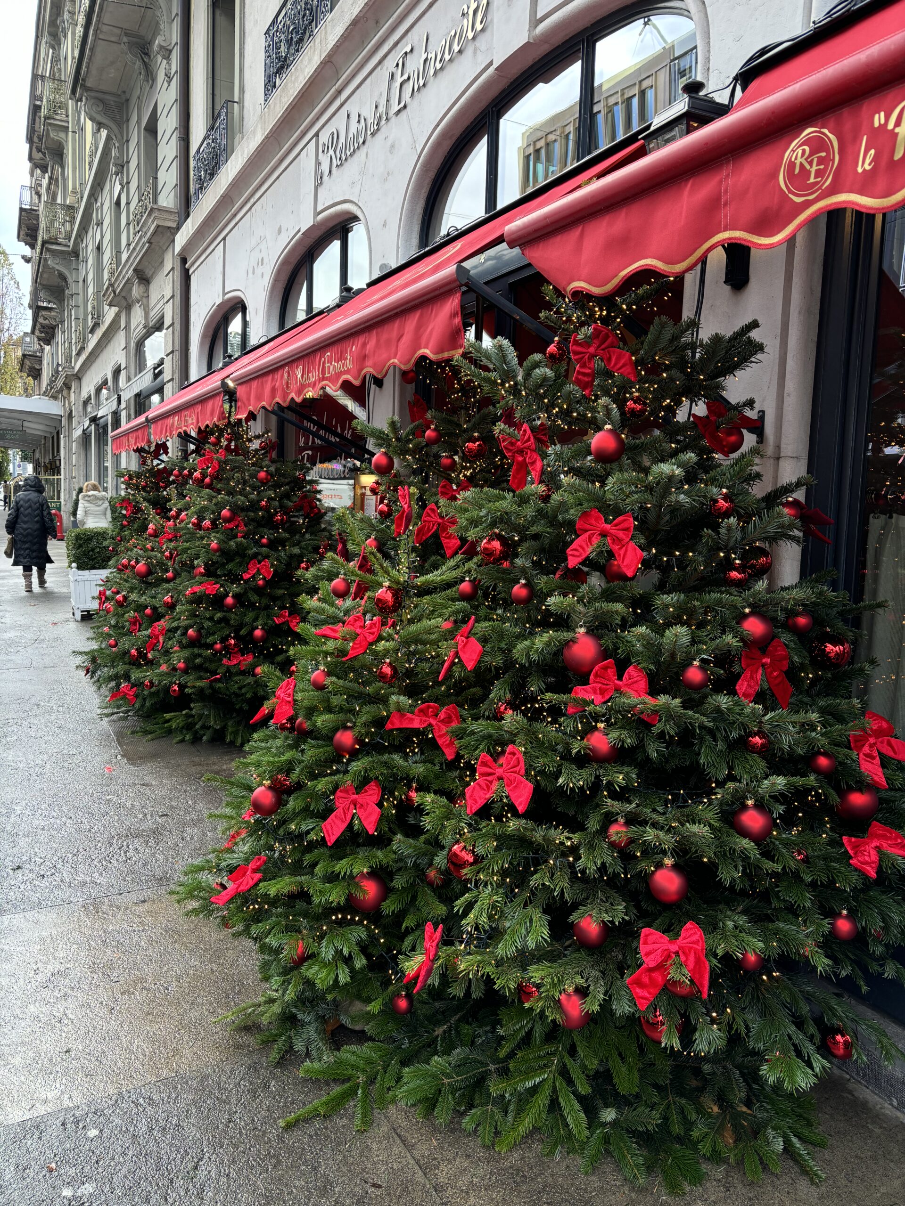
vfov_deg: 67.3
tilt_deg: -5.8
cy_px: 603
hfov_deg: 53.1
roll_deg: -2.0
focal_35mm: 26
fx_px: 906
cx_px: 452
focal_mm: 5.96
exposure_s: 1/121
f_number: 1.6
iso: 64
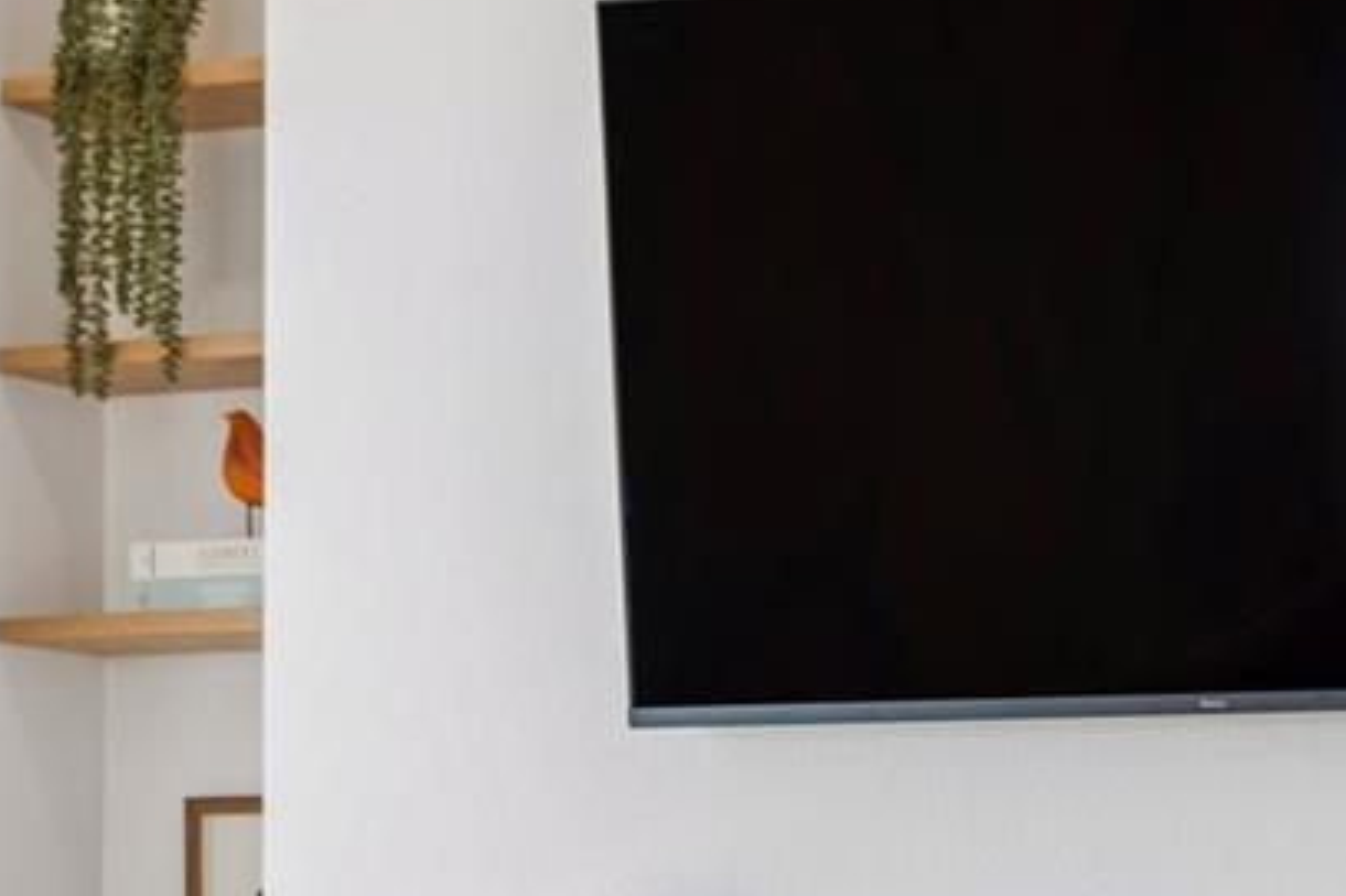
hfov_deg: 17.5
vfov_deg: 11.8
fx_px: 4298
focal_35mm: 115
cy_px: 926
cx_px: 1240
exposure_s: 1/200
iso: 400
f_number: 4
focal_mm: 39
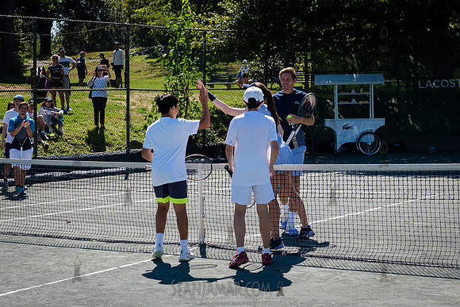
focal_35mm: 78
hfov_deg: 26.0
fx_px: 996
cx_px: 199
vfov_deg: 17.5
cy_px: 121
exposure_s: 1/1250
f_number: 3.5
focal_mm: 38
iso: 200
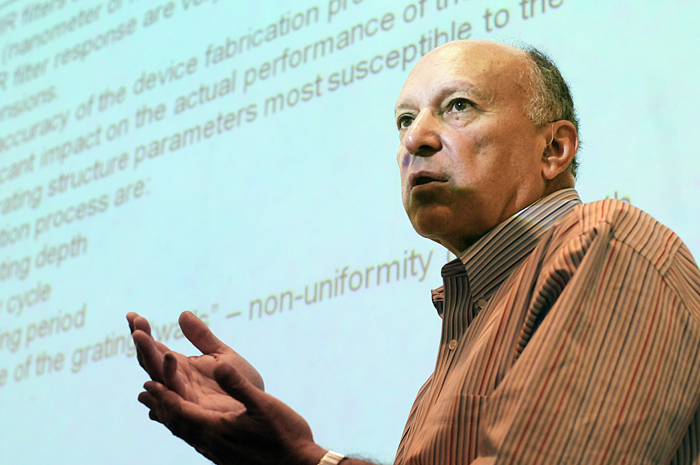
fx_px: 1457
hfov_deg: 27.0
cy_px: 232
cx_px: 350
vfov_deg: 18.1
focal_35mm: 75
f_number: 4
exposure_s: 1/160
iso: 1000
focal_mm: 50
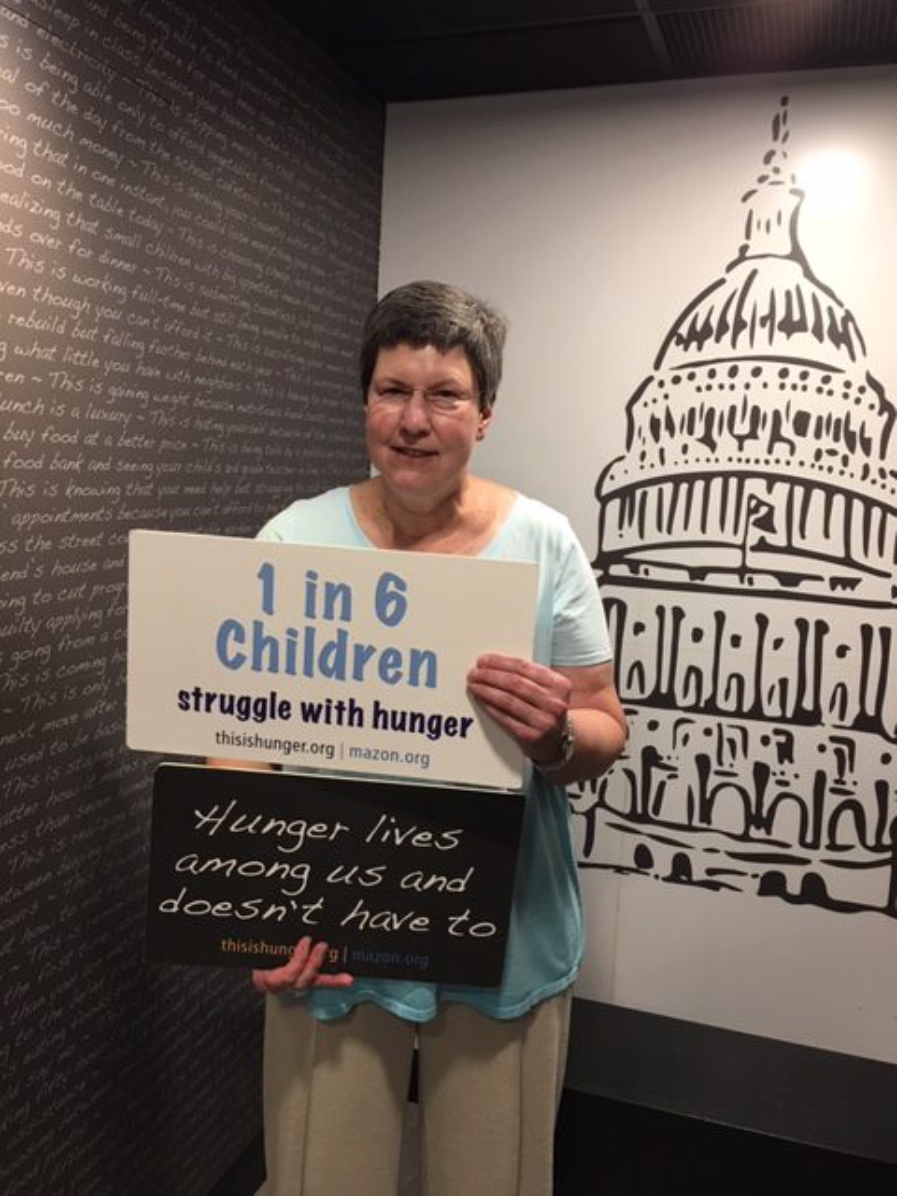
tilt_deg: -6.6
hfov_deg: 48.2
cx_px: 448
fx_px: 1002
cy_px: 598
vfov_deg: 61.7
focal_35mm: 29
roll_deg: -3.5
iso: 40
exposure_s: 1/15
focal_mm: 4.15
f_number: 2.2
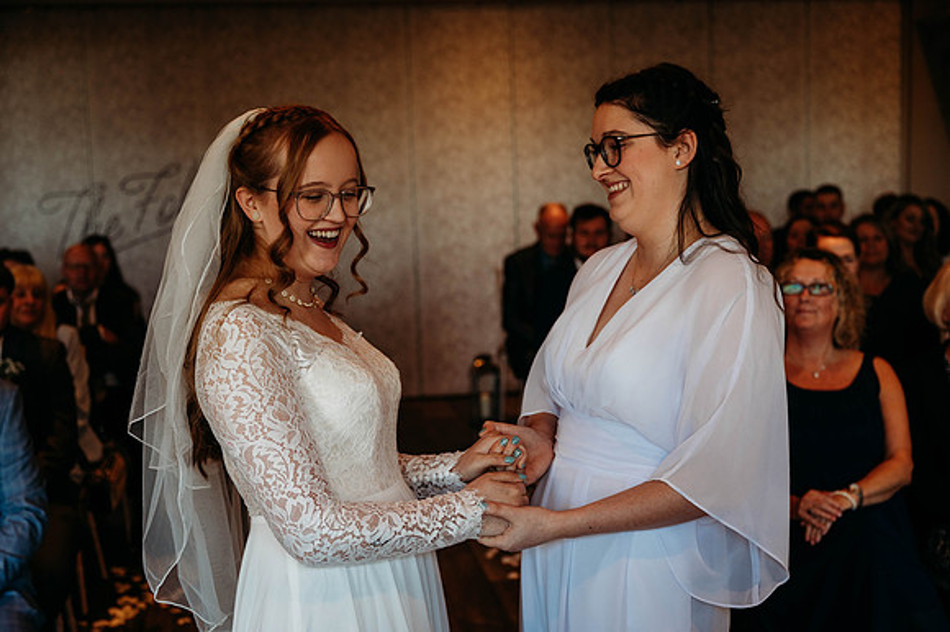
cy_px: 316
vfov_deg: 27.5
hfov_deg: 40.4
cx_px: 475
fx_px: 1292
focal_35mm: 49
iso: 640
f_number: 3.5
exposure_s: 1/200
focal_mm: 49
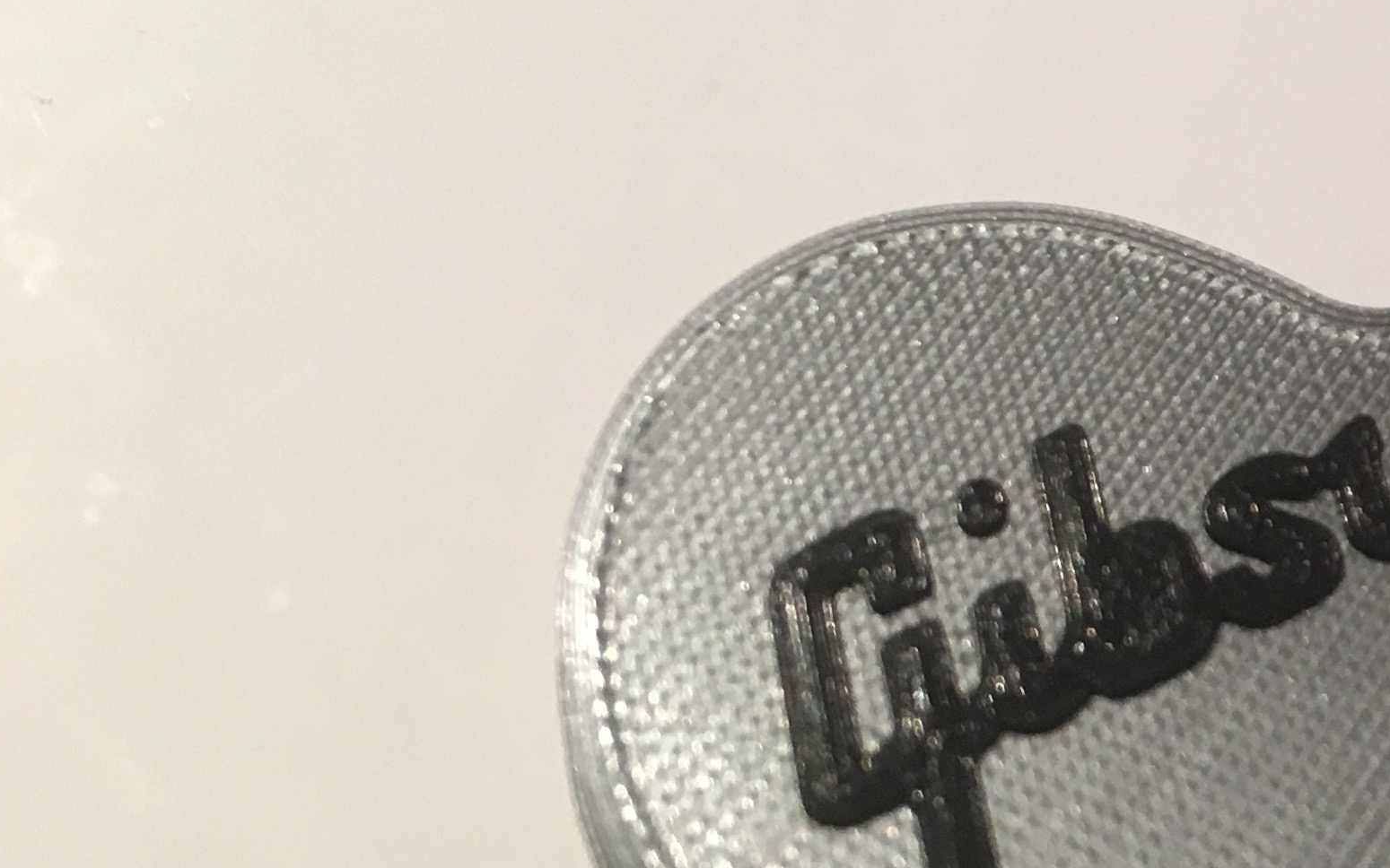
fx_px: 3030
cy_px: 481
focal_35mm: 80
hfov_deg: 23.1
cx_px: 1787
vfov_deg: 16.3
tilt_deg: -58.6
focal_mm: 4.15
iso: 50
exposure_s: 1/33
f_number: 2.2
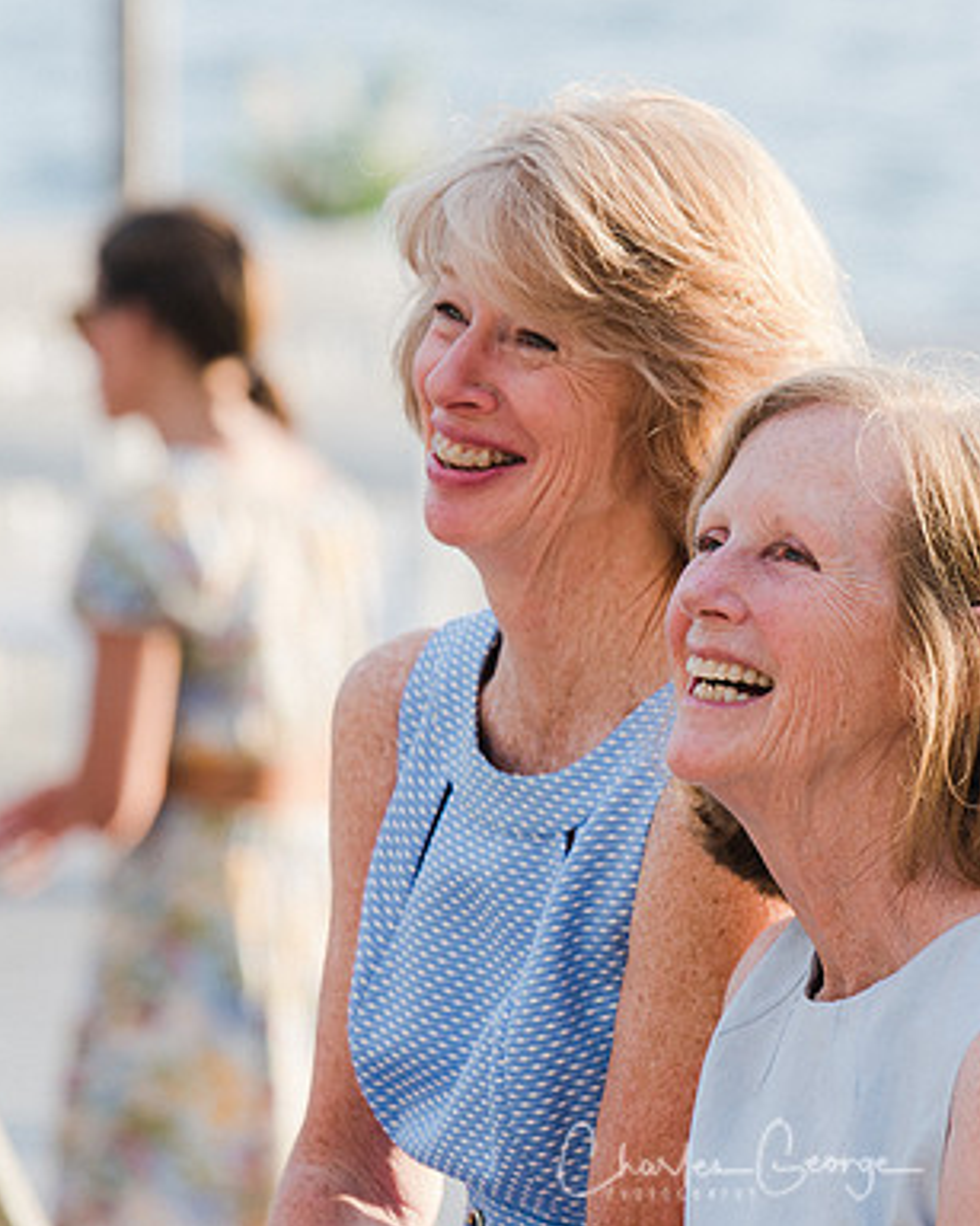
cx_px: 709
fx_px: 13492
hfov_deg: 4.2
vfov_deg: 5.2
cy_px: 611
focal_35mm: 372
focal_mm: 175
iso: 200
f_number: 4.5
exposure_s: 1/250
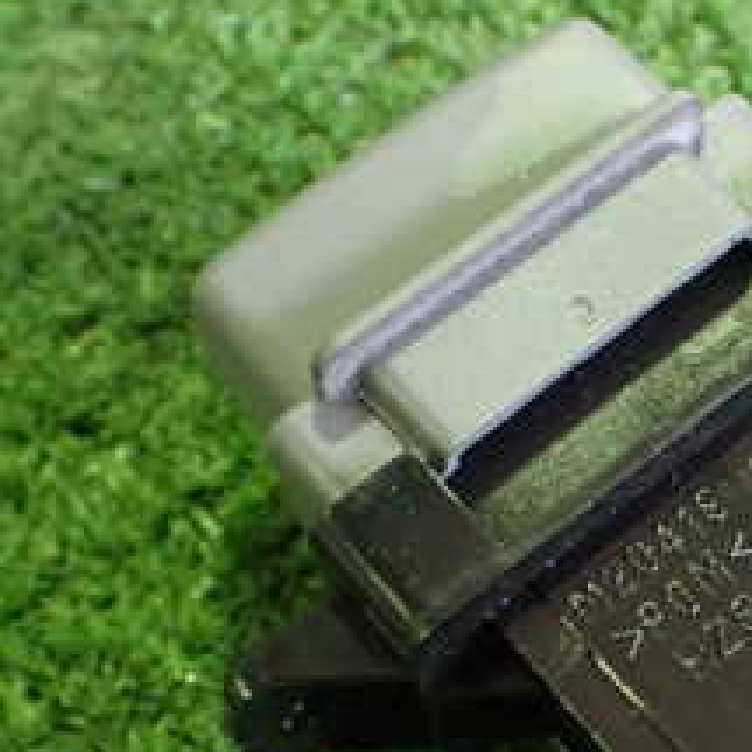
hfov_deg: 22.4
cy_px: 574
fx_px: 1819
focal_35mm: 74
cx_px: 769
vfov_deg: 23.1
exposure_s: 1/50
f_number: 2.3
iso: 800
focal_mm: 5.4
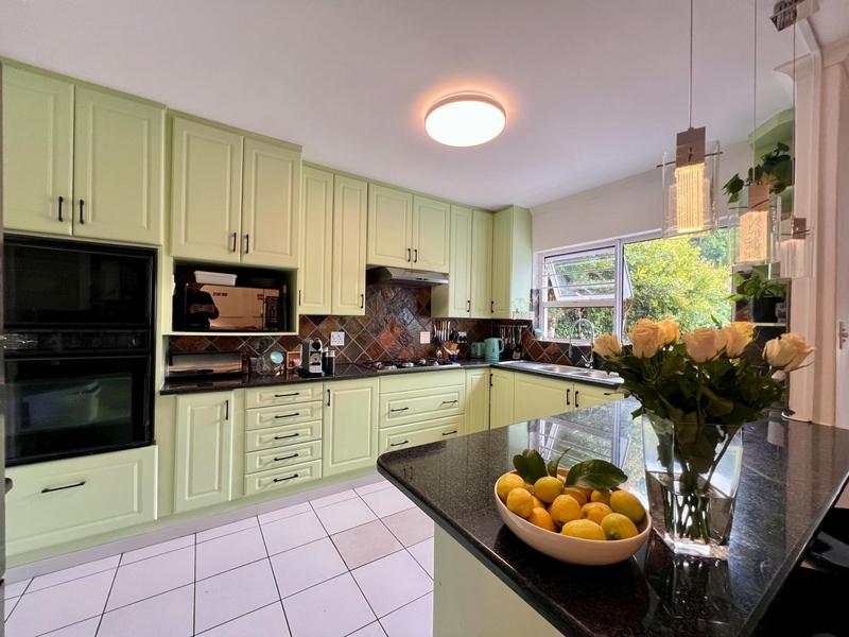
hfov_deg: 106.2
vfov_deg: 89.9
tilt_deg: -0.6
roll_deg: -0.4
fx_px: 319
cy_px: 318
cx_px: 424
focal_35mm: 13
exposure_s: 1/100
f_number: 1.8
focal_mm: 1.57
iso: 200
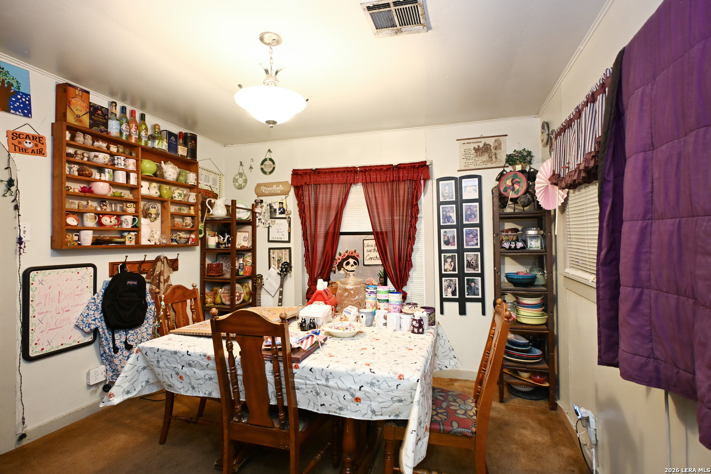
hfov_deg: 90.0
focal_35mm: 18
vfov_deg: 67.4
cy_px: 237
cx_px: 356
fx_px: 355
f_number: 3.5
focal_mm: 12
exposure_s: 1/20
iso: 360
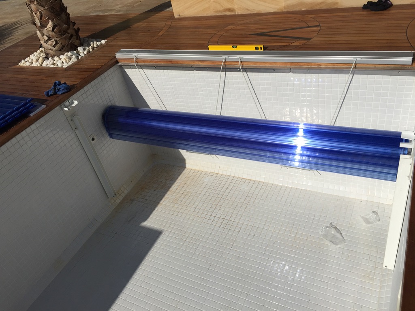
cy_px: 156
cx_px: 208
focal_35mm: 29
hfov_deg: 61.7
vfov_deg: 48.2
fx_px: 348
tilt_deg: -35.7
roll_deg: +12.4
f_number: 2.2
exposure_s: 1/7937
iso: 32
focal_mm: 4.15
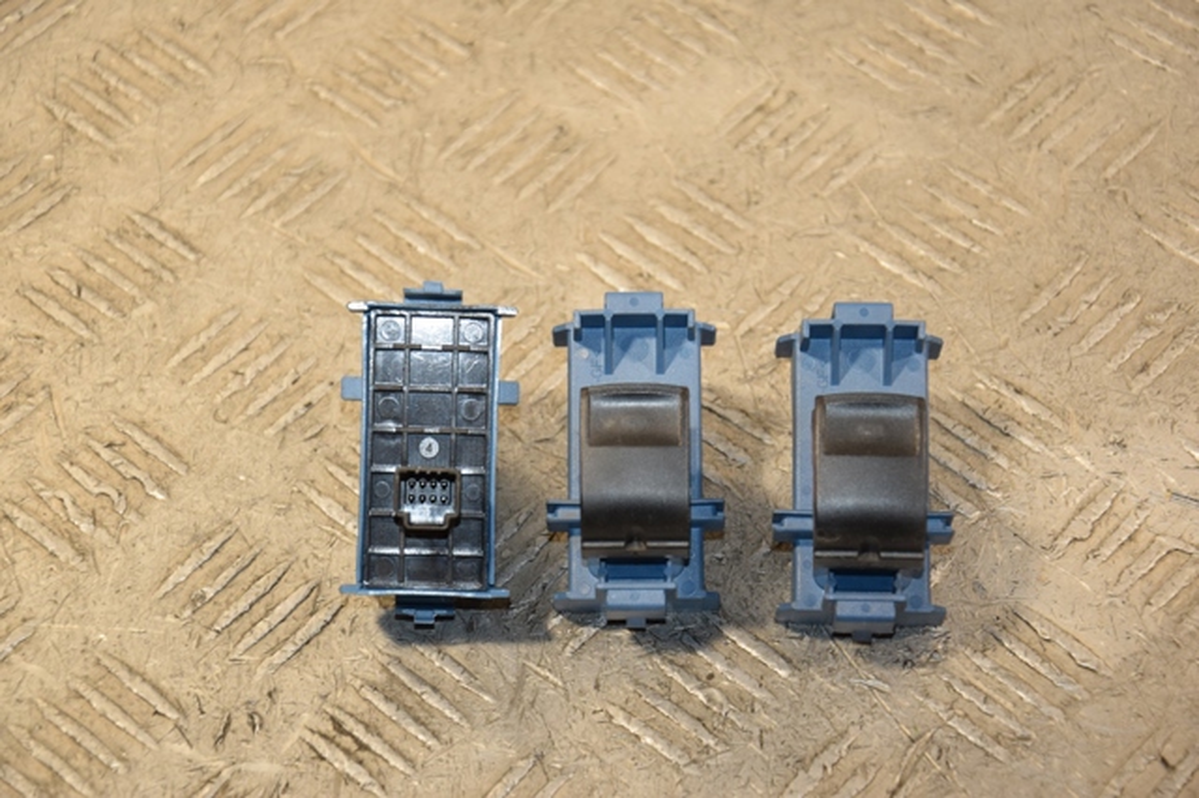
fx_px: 3495
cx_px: 600
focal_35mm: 105
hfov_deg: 19.5
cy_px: 399
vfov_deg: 13.0
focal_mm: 70
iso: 800
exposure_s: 1/125
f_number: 5.3
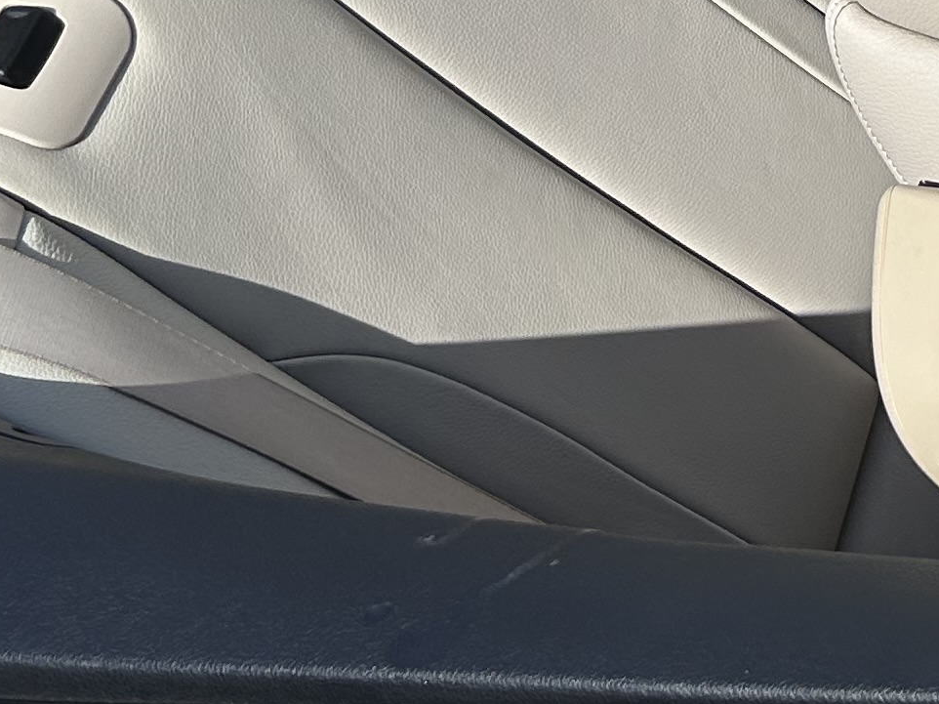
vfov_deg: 12.7
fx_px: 2956
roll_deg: +24.8
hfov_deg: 16.1
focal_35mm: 109
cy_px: -457
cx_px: 1522
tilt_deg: -36.9
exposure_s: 1/6579
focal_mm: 5.7
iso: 50
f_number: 1.5
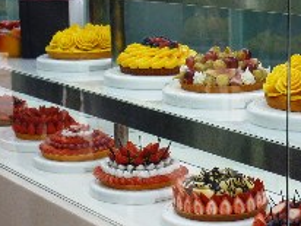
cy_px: 112
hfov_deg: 20.3
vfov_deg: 15.4
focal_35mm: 96
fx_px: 836
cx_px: 226
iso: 100
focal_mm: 5.5
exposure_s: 1/30
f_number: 2.8
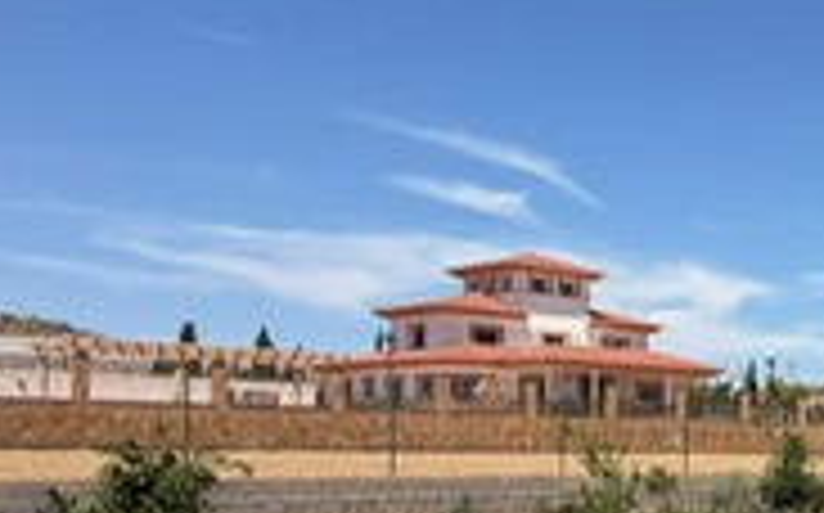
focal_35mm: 52
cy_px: 441
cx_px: 1292
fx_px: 1167
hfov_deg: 26.1
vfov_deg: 24.3
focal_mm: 2.22
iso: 25
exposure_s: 1/1001
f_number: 2.2
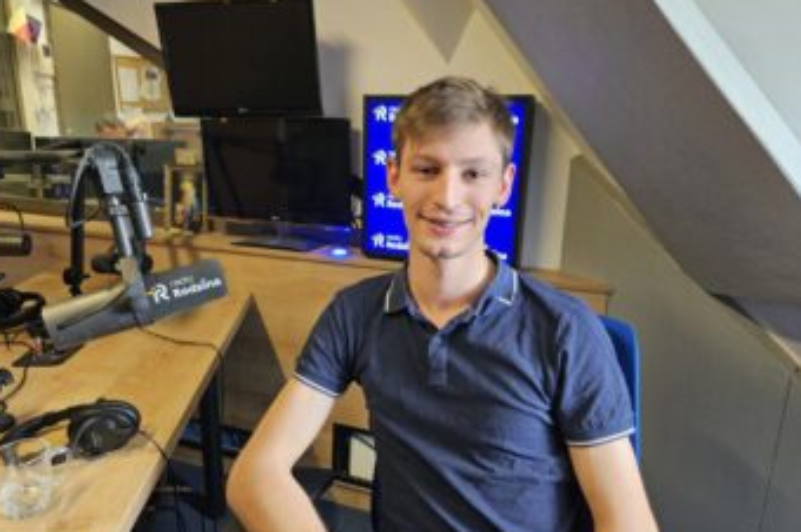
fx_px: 556
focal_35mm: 25
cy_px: 271
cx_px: 385
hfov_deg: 71.5
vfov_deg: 51.2
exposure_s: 1/100
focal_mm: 5.4
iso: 400
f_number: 1.8
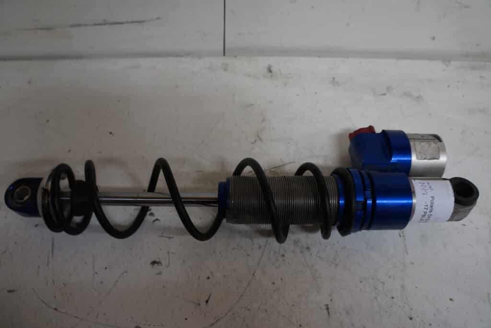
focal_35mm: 27
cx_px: 246
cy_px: 164
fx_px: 368
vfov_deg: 47.9
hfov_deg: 67.4
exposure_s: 1/60
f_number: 4
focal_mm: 18
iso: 800
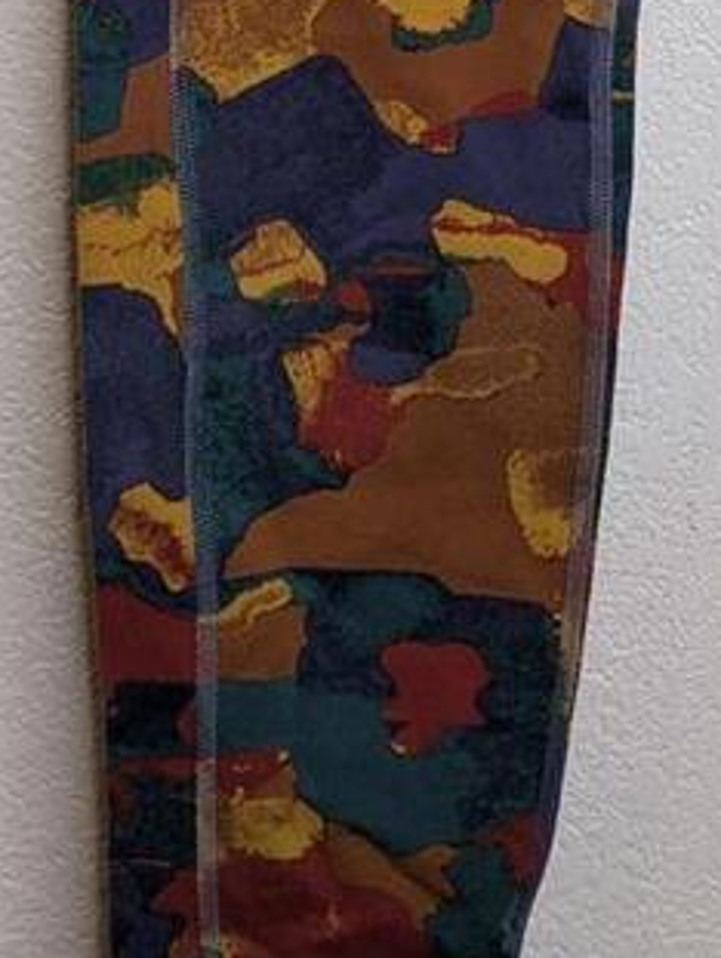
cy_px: -607
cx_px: 625
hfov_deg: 13.8
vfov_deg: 16.3
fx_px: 2965
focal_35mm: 107
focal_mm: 5.43
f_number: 1.89
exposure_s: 1/60
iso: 66
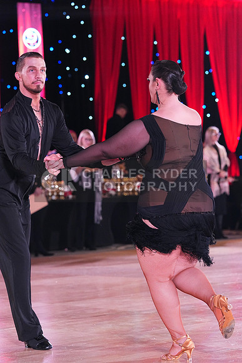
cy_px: 182
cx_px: 121
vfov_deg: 17.1
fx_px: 1209
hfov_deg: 11.4
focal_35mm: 120
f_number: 4.5
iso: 6400
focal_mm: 120
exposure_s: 1/320
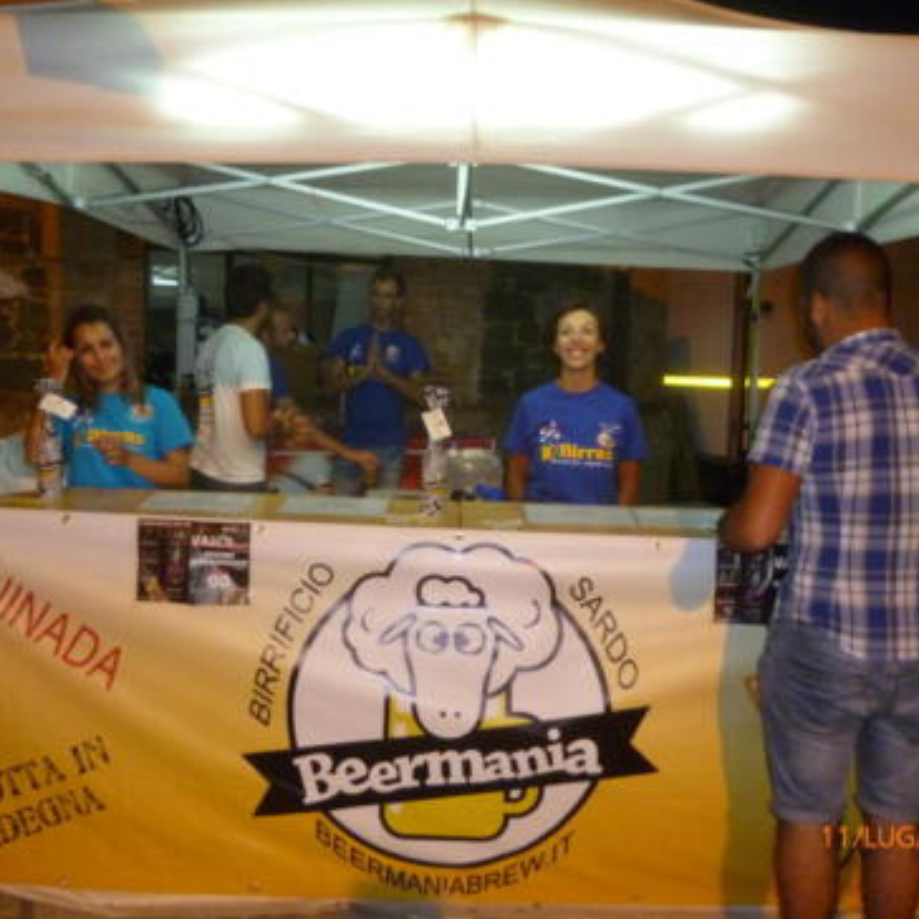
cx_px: 442
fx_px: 1021
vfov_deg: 48.5
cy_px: 458
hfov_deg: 48.4
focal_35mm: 34
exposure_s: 1/60
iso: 500
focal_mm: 5
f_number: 3.1
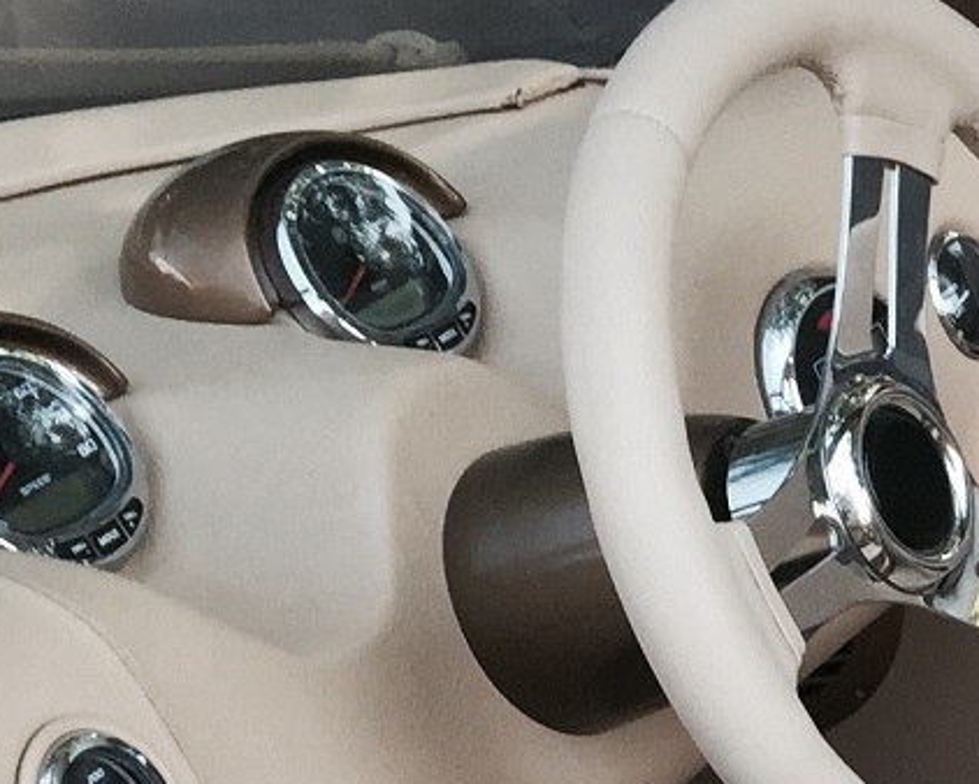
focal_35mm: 126
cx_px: 1573
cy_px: 1408
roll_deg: +5.9
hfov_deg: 14.1
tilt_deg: -35.6
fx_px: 3652
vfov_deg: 11.4
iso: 40
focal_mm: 4.15
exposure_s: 1/120
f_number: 2.2
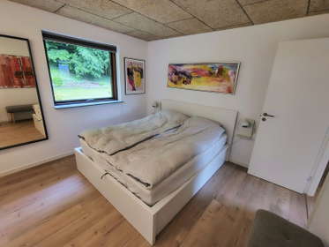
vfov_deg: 78.1
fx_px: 152
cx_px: 164
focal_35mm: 16
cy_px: 124
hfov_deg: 94.5
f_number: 2.2
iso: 160
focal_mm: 1.66
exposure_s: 1/25
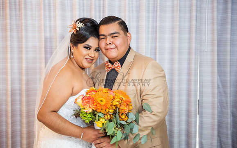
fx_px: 381
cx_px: 121
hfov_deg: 34.6
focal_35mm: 59
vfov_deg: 22.0
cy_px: 79
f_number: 2.8
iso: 320
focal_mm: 56
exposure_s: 1/100
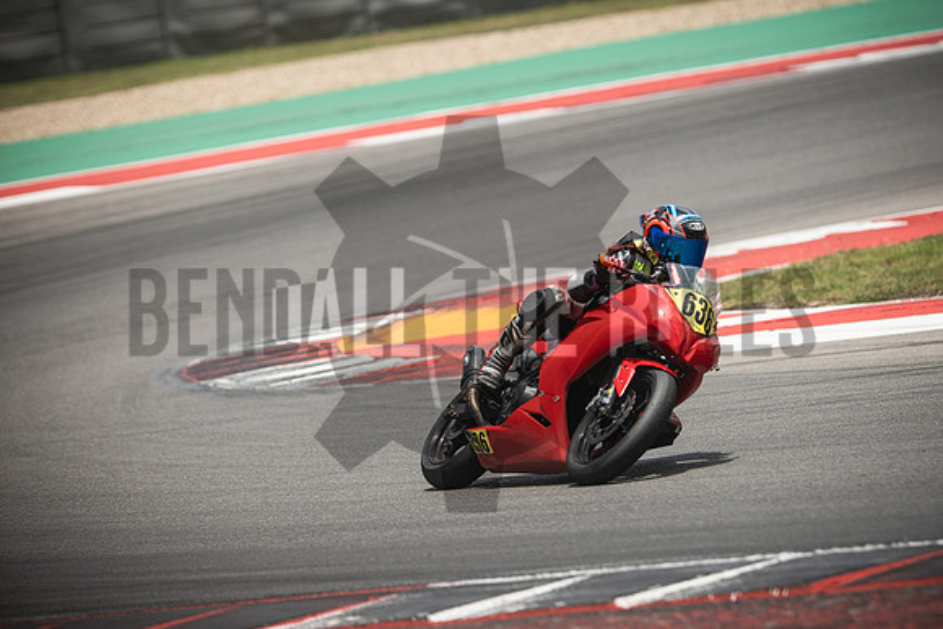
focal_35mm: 300
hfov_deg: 6.9
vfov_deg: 4.6
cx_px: 472
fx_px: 7860
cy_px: 314
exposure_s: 1/1600
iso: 125
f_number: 2.8
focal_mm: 200
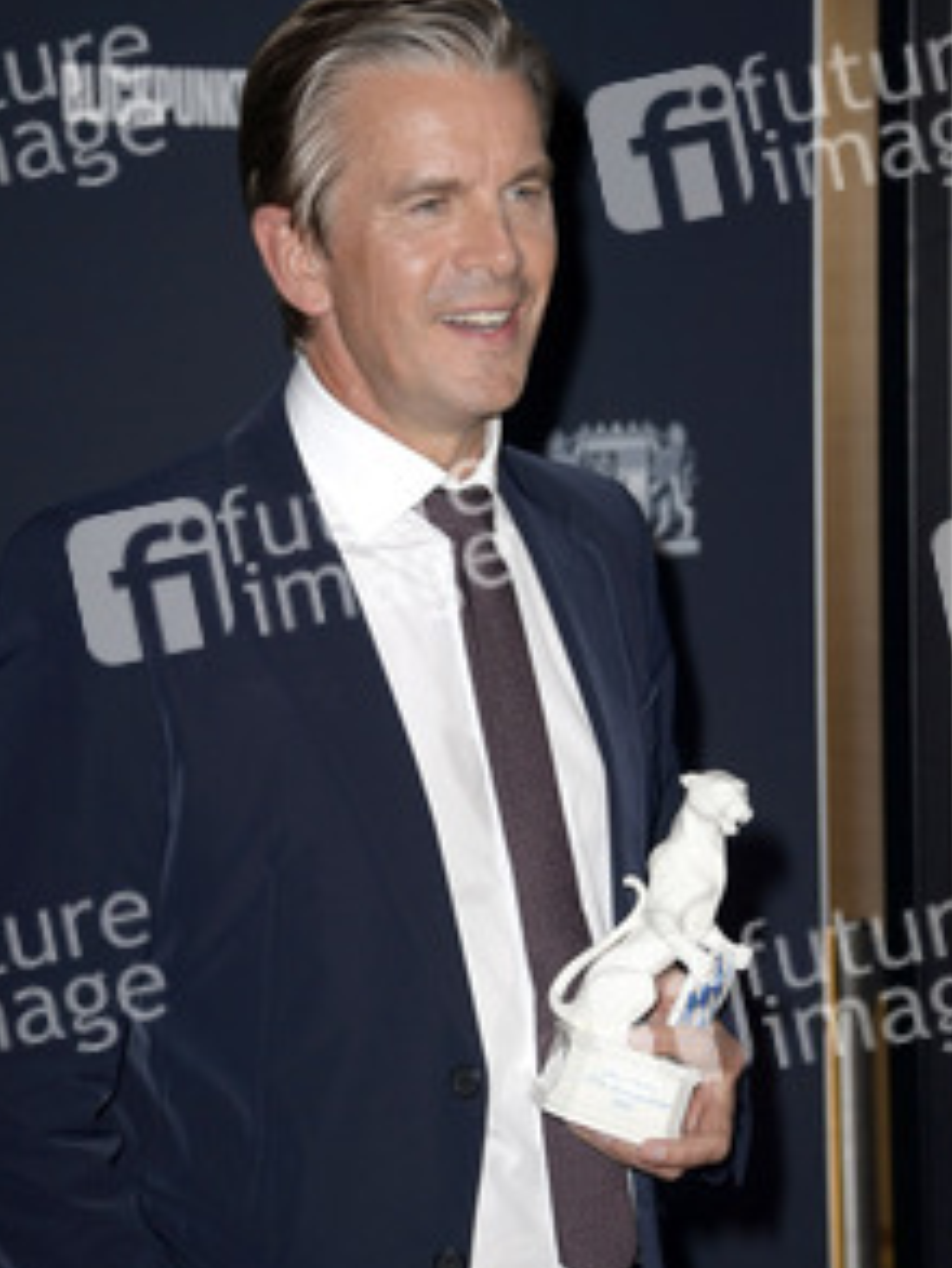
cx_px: 415
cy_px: 779
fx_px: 4800
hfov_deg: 11.3
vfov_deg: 15.0
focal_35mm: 131
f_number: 5.6
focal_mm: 100
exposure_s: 1/250
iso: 640
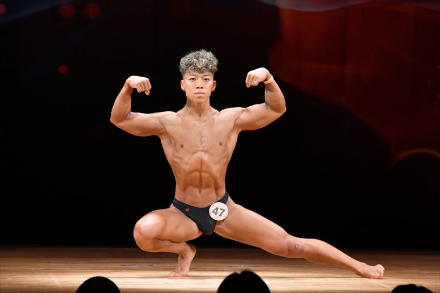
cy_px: 146
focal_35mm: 315
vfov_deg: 4.4
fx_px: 3848
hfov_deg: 6.5
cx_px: 220
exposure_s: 1/400
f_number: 5.6
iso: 4000
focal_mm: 210
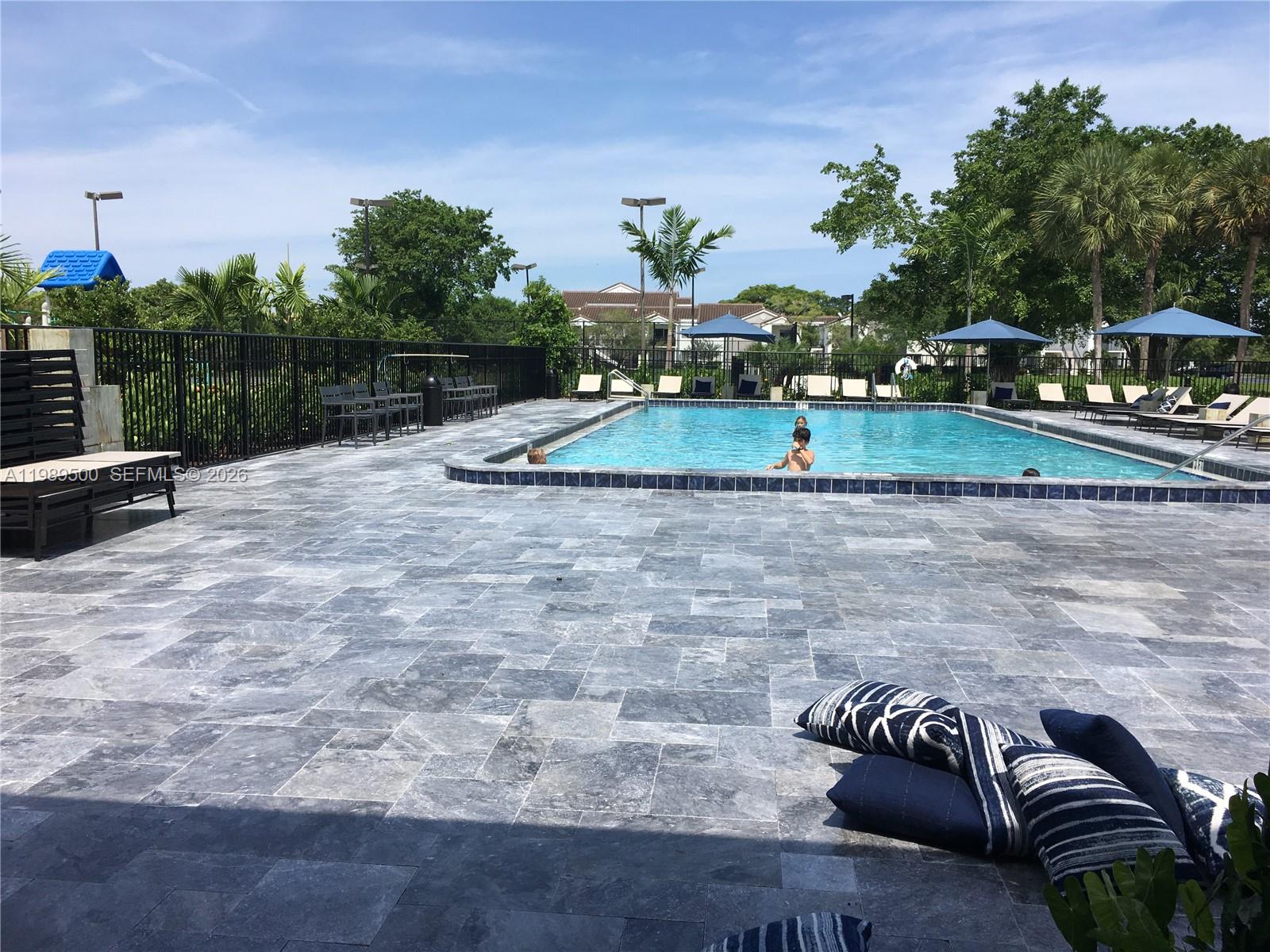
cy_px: 476
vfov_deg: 48.2
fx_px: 1064
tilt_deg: -5.0
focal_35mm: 29
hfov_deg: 61.7
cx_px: 635
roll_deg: -1.3
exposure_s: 1/1832
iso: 25
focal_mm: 4.15
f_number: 2.2
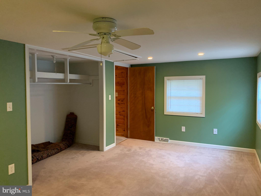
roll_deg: +0.5
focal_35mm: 26
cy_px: 98
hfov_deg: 67.3
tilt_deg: -2.3
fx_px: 196
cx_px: 130
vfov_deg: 53.1
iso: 400
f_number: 1.8
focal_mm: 4.25
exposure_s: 1/40
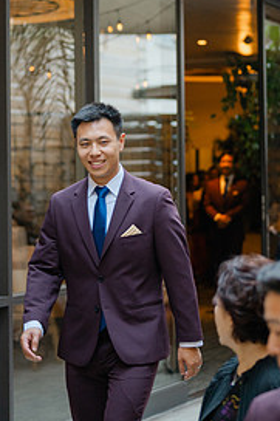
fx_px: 1448
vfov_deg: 16.5
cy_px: 152
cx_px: 116
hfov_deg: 11.0
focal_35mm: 124
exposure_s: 1/160
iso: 250
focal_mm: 50
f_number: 1.8
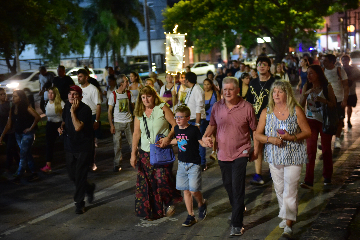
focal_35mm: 58
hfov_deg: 34.5
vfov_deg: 23.4
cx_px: 180
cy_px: 120
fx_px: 580
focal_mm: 58
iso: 3600
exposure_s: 1/25
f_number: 2.8
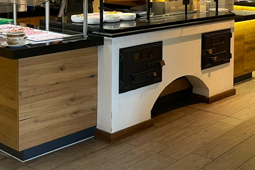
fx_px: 439
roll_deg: -0.6
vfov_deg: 21.2
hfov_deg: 31.2
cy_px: 4
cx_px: 218
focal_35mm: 62
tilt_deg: -4.5
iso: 250
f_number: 1.6
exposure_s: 1/50
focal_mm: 4.2
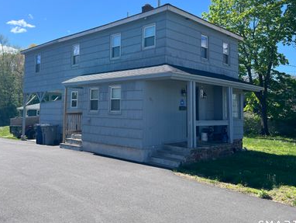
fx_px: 291
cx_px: 122
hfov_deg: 53.6
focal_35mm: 34
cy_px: 85
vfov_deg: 41.6
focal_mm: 5.7
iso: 50
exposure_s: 1/3460
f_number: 1.5
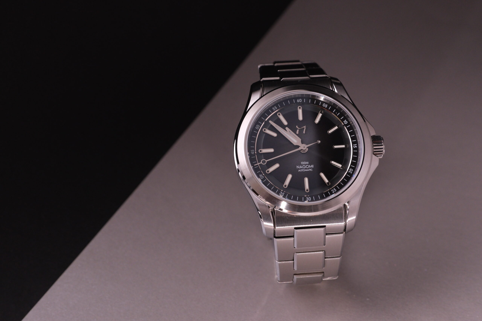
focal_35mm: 61
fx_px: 817
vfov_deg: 22.3
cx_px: 241
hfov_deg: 32.9
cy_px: 160
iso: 1250
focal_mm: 40.8
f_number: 8
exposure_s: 1/58
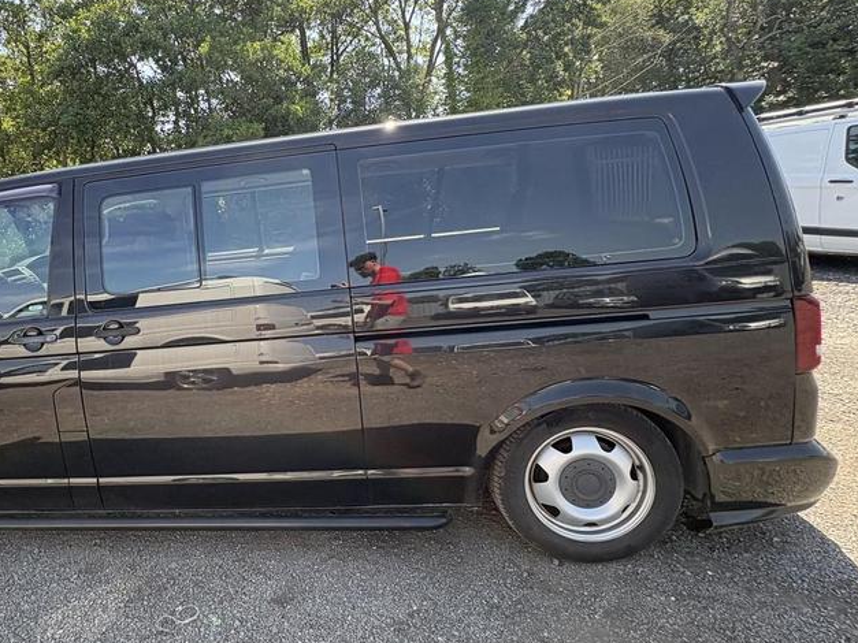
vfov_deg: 65.5
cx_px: 259
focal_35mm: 20
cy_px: 267
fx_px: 496
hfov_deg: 78.0
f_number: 2.2
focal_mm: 2.22
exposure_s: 1/267
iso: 64
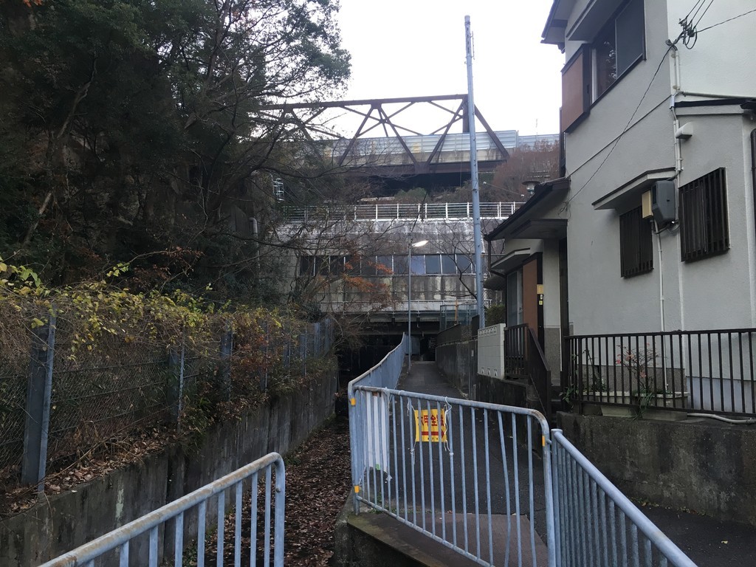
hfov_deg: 61.7
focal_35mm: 29
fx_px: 633
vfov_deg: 48.2
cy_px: 284
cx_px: 378
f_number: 2.2
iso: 50
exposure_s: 1/30
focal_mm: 4.15
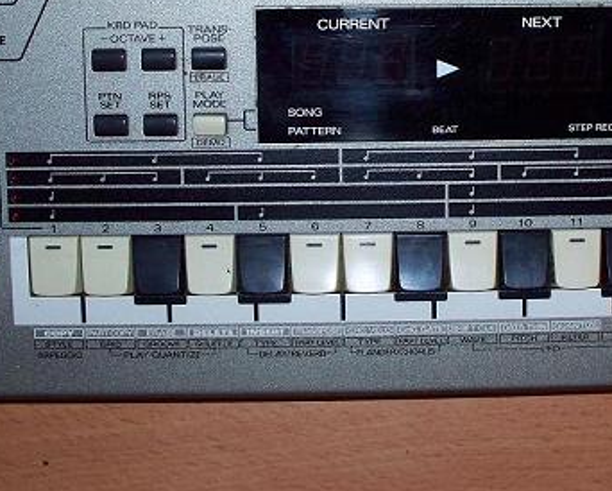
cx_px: 421
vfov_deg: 20.2
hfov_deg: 25.5
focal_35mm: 74
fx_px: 1341
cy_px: 30
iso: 200
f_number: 2.8
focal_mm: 7.54
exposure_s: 1/30
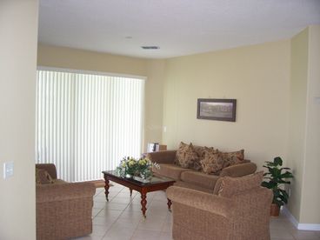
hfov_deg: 54.0
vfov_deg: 41.8
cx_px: 160
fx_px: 314
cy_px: 120
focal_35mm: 34
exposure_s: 1/90
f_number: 2.7
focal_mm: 5.6
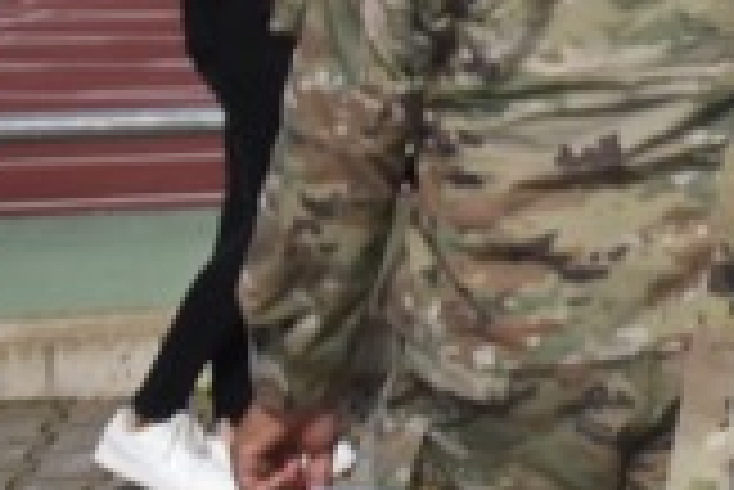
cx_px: 1770
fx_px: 2979
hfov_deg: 11.5
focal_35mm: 146
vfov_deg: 8.9
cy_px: -479
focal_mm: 27
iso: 1250
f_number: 22
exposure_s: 1/200
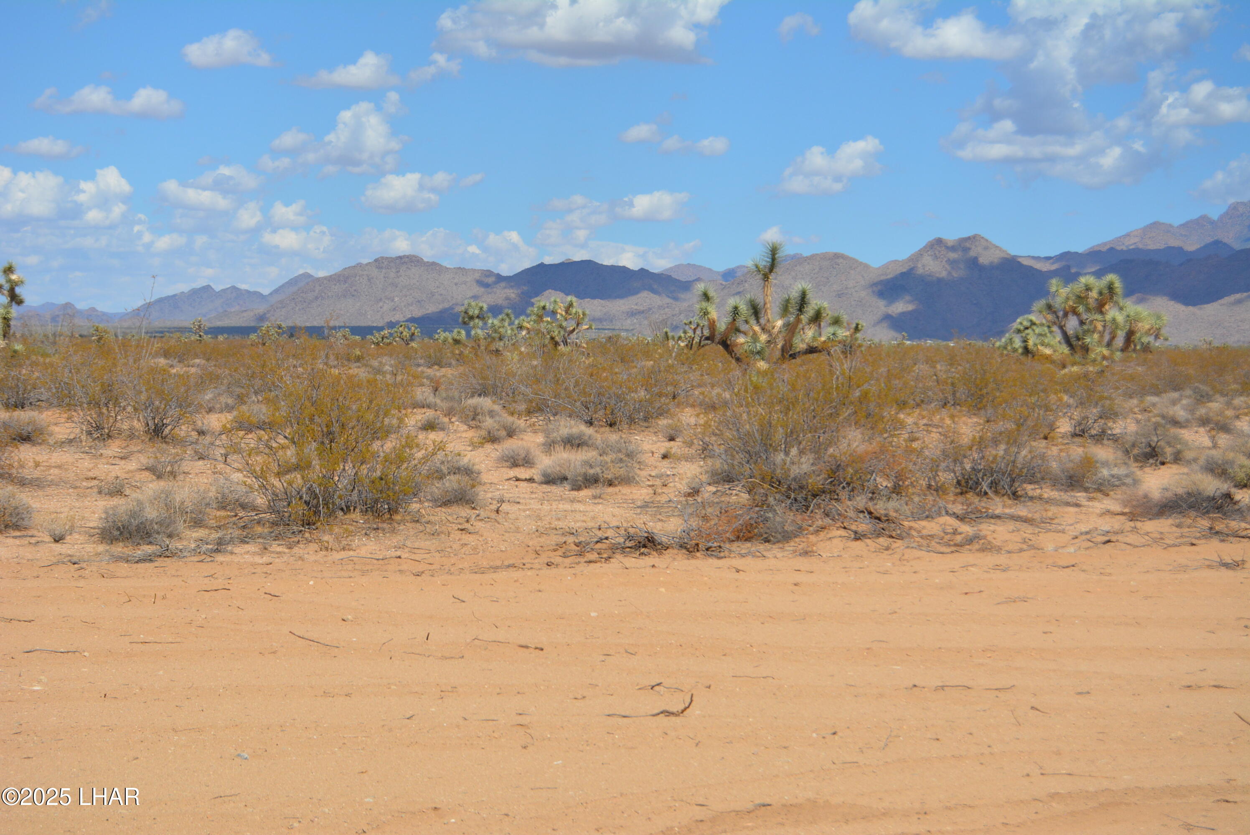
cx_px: 625
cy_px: 418
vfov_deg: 16.6
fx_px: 2867
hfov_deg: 24.6
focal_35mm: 82
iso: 400
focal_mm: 55
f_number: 7.1
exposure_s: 1/1600
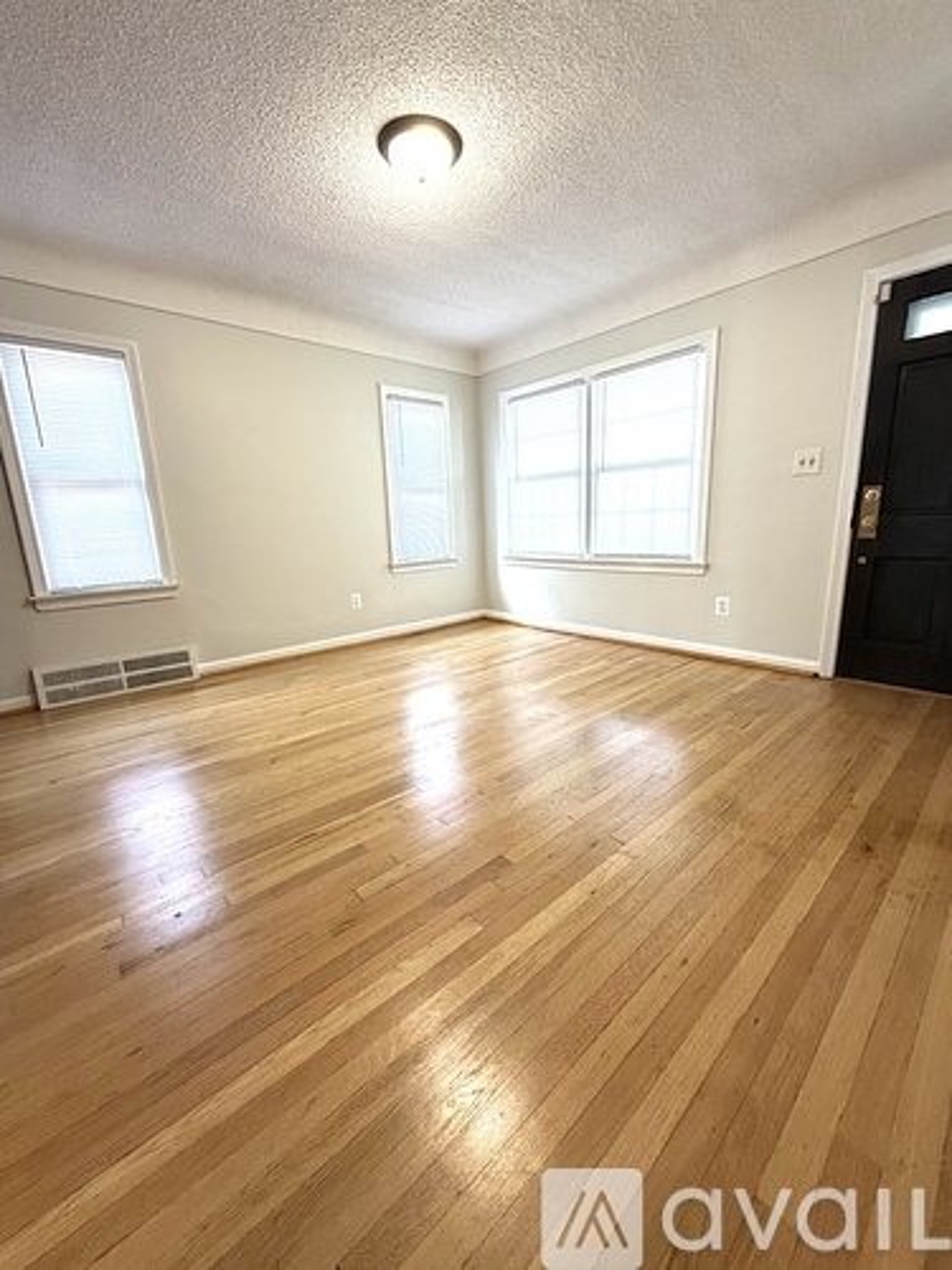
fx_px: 513
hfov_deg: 85.7
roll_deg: +2.1
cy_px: 635
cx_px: 476
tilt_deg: -11.8
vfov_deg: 102.1
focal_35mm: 14
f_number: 2.2
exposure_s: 1/60
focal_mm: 2.22
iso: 250
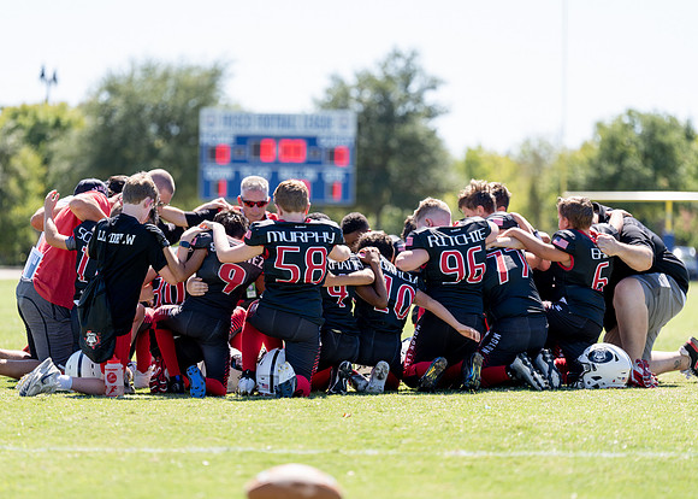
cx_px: 321
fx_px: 3200
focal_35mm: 161
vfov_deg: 8.9
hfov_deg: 12.4
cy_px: 252
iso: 100
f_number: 2.8
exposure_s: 1/1000
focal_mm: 150
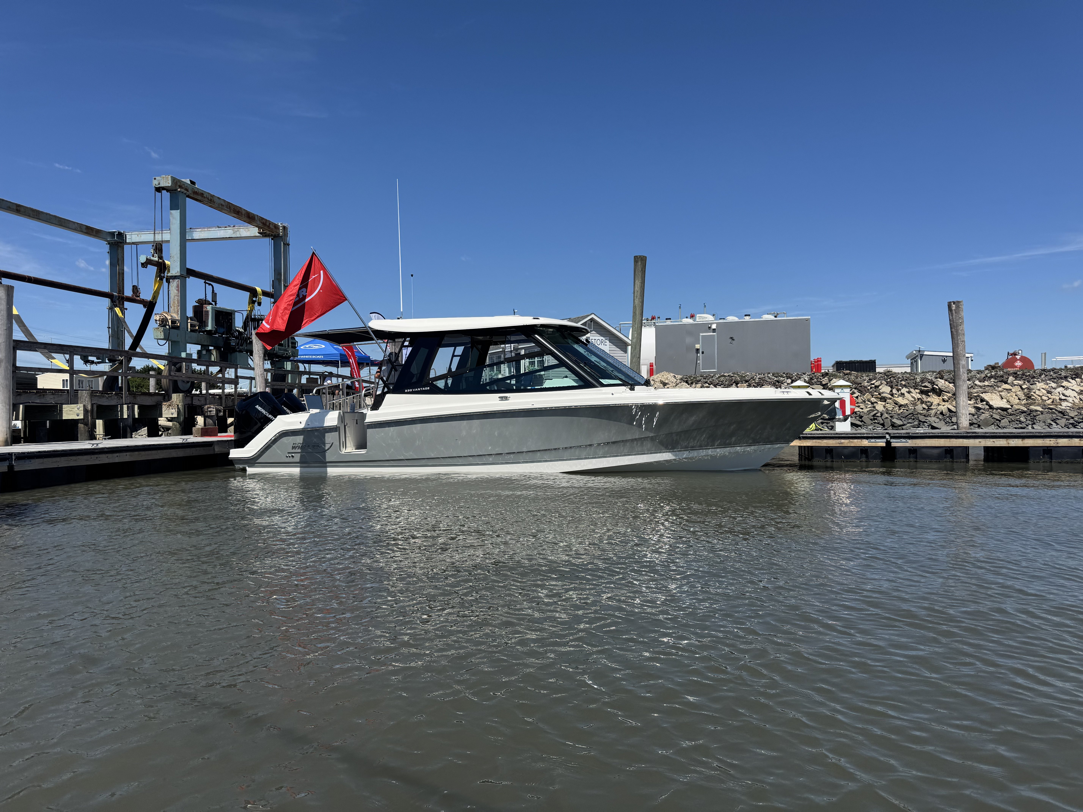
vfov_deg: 56.8
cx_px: 542
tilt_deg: +0.0
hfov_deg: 71.6
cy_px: 406
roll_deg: +0.9
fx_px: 751
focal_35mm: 24
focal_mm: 6.76
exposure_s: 1/6410
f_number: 1.78
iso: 80
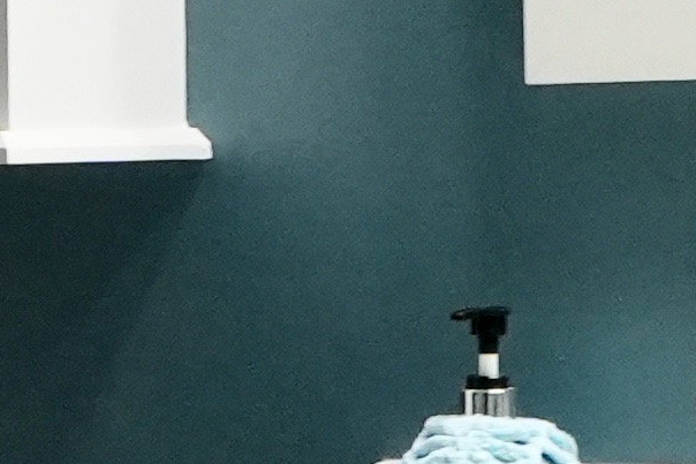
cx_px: -326
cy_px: 304
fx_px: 3539
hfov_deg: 10.8
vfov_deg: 7.5
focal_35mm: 183
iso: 3200
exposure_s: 1/30
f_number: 11
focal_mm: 16
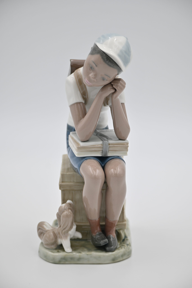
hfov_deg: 12.7
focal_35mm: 108
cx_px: 96
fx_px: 864
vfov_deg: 18.9
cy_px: 144
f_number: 4.8
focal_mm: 72
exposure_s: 1/160
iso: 100
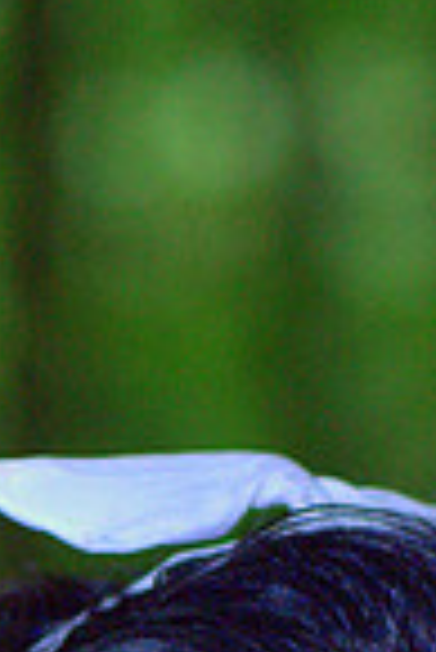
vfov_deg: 4.4
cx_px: 317
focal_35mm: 465
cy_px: 949
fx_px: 8427
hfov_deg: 3.0
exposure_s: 1/60
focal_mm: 100
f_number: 3.2
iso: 800
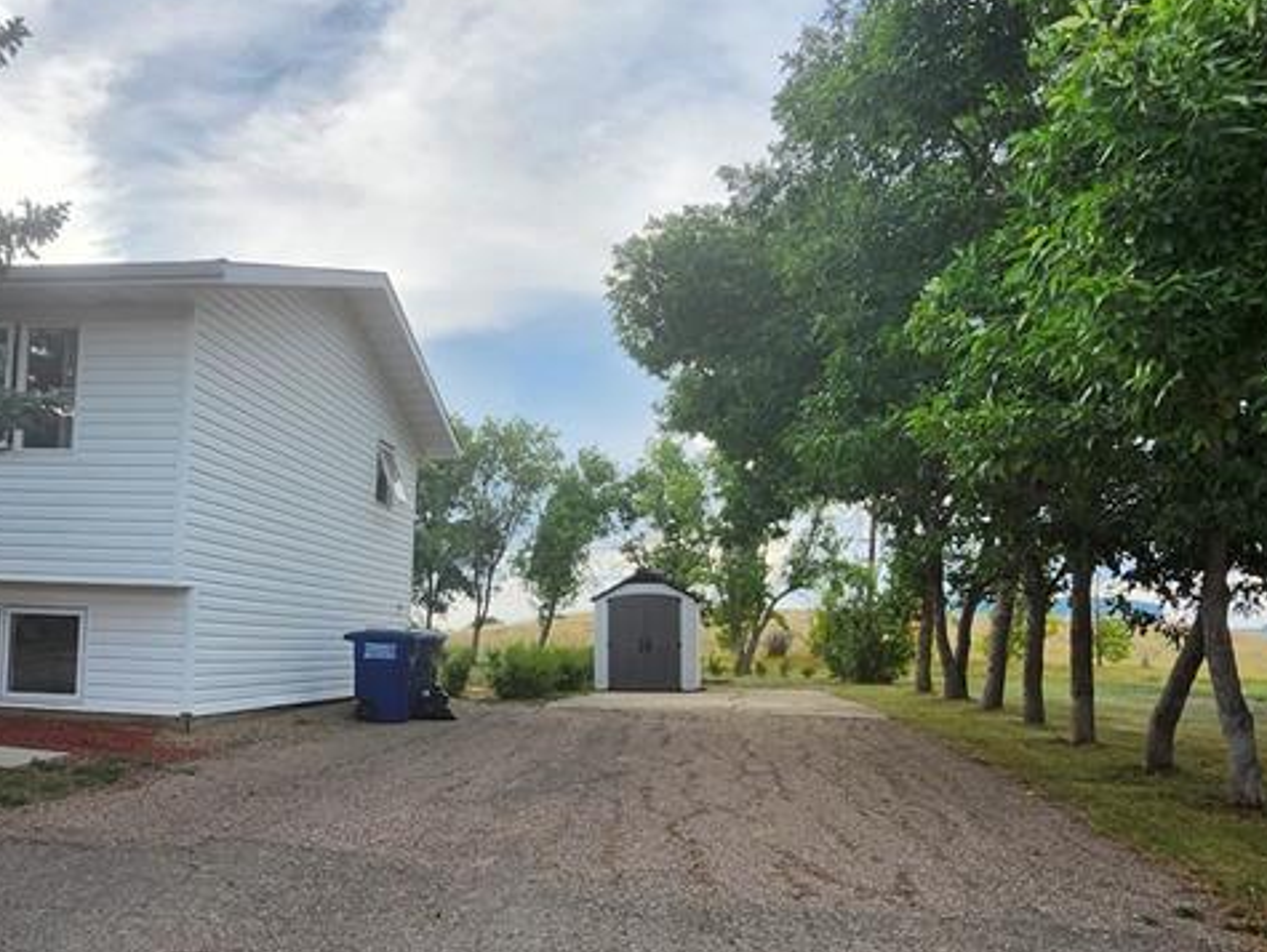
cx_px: 536
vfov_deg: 49.5
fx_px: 1026
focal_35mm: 28
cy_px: 568
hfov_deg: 63.1
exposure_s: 1/371
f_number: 2.2
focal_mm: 1.74
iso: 40
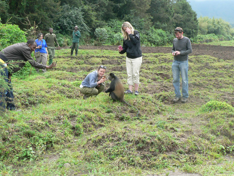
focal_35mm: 49
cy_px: 88
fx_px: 331
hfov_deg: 38.9
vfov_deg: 29.7
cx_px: 117
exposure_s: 1/80
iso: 80
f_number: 4
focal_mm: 8.1
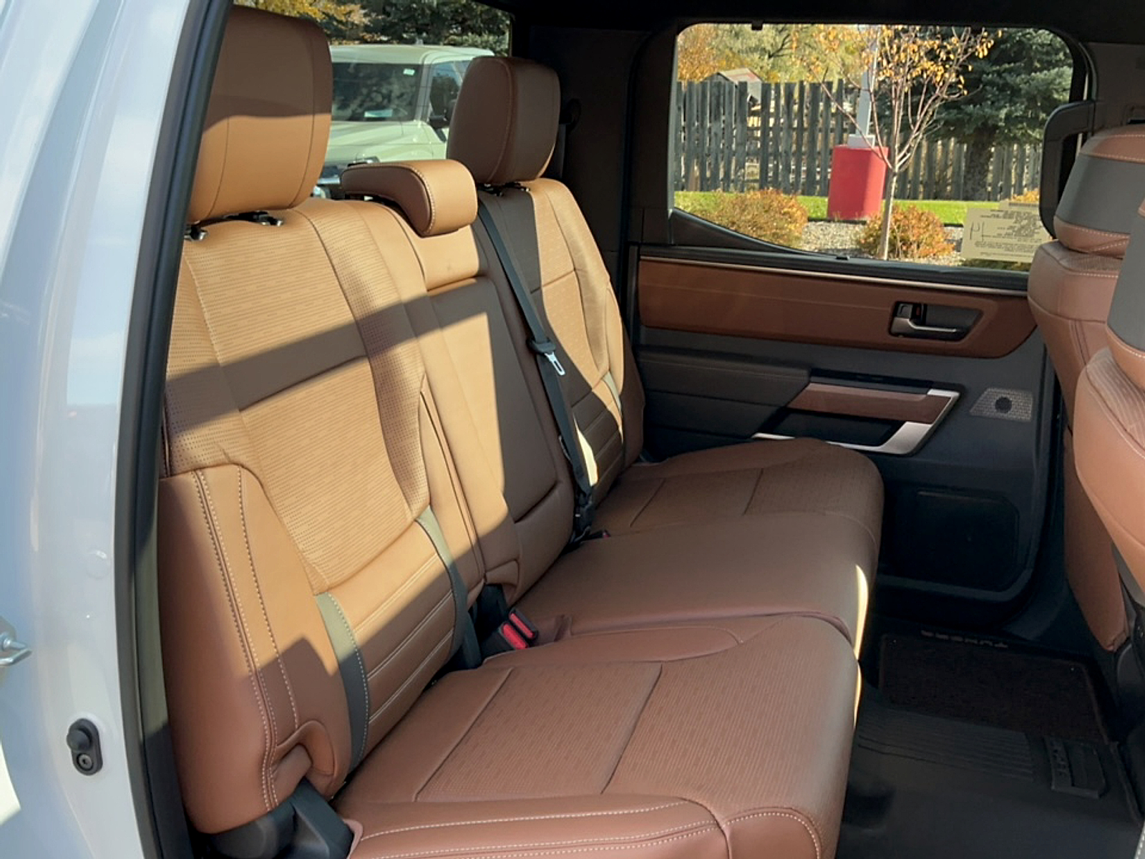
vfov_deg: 46.8
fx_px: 992
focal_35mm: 30
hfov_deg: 60.0
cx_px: 572
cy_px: 430
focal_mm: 3
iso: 16
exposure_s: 1/139
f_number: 1.8
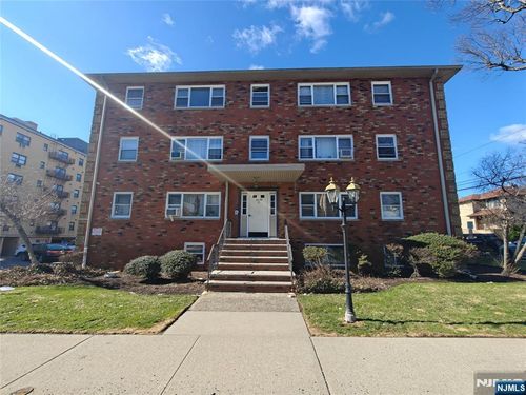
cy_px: 198
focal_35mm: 15
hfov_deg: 98.2
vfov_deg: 81.7
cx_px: 263
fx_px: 228
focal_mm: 2.3
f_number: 2
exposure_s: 1/211
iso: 50
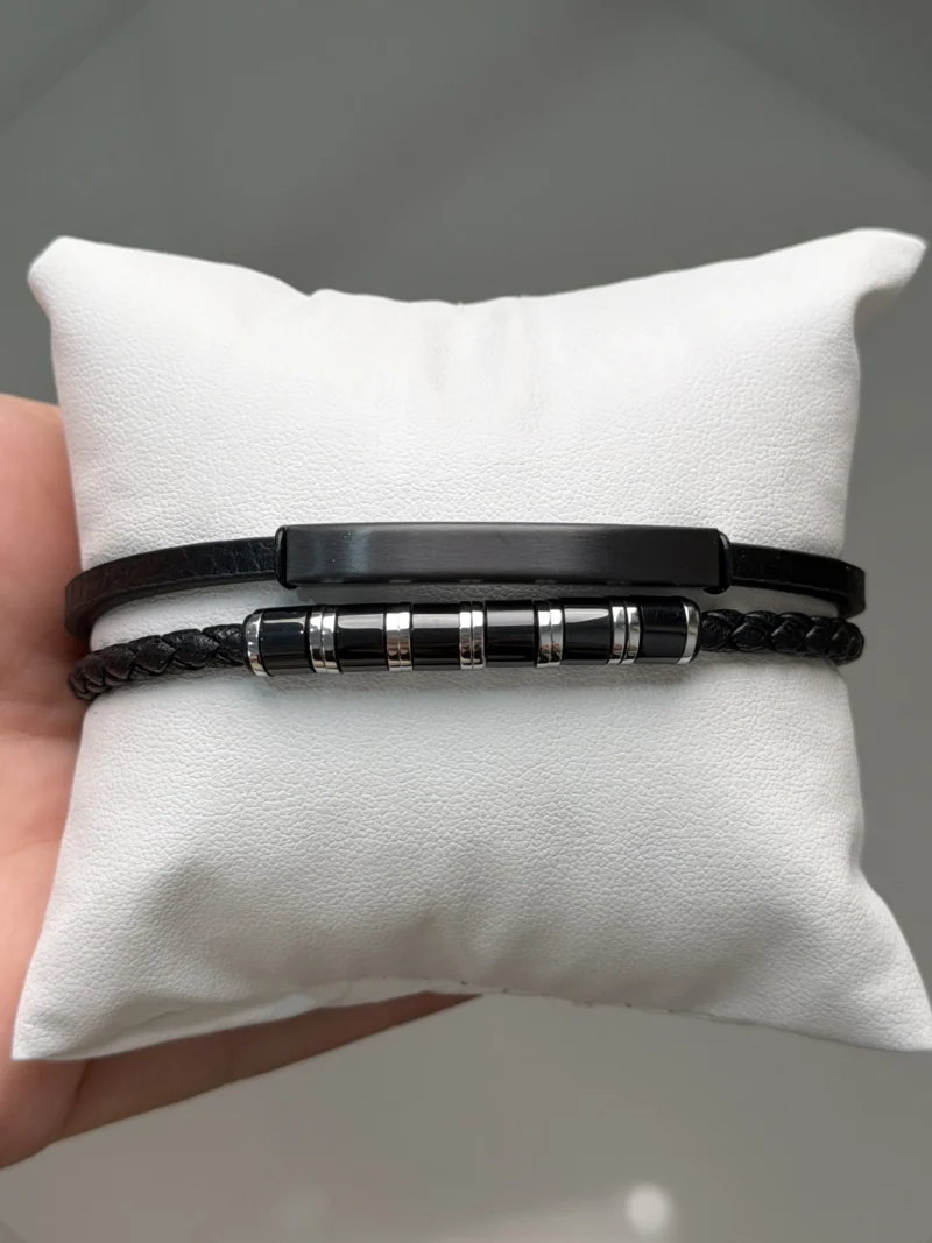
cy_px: 622
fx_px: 1723
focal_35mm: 48
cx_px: 466
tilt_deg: -61.9
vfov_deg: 39.7
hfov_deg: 30.3
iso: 64
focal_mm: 6.76
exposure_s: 1/490
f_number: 1.78
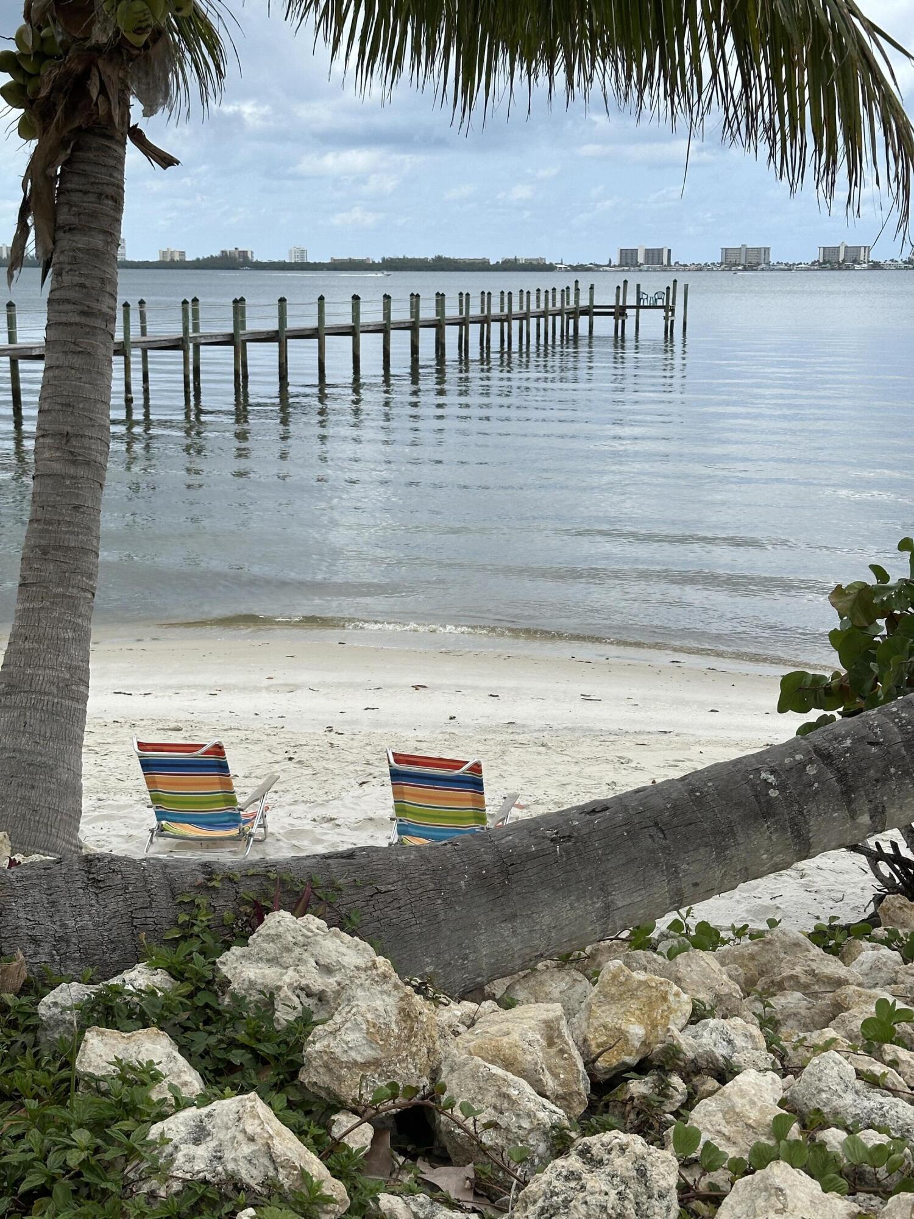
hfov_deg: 30.3
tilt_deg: -11.6
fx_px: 1690
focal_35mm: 48
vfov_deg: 39.7
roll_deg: -0.9
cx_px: 457
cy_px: 610
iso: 64
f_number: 1.78
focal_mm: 6.86
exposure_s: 1/4785
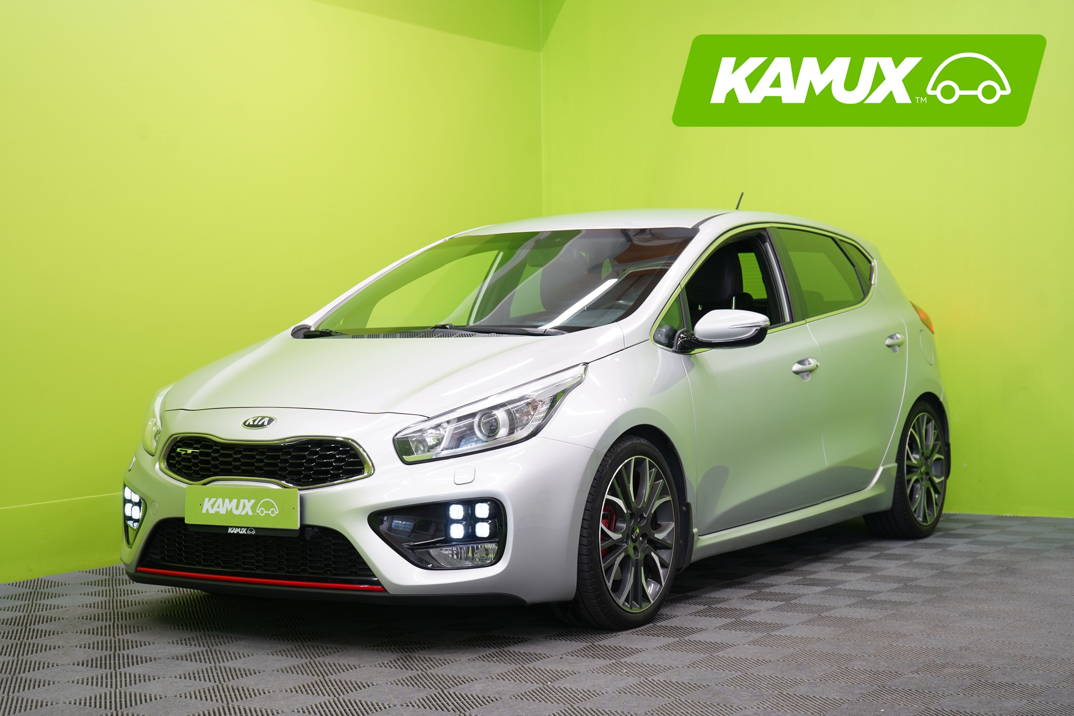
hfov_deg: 34.5
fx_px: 1730
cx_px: 537
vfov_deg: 23.4
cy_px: 358
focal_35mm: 58
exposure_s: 1/30
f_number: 5
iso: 400
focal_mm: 58
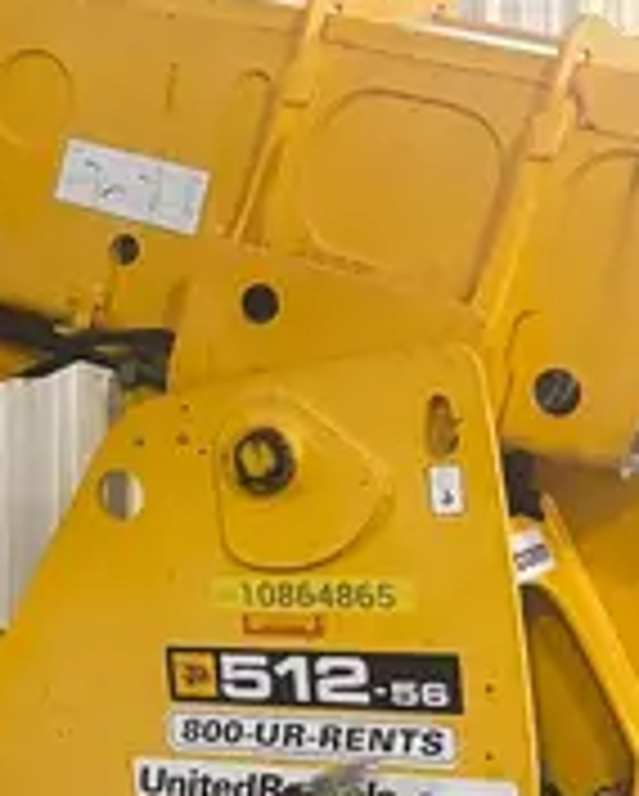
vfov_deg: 19.7
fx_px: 2289
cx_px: -526
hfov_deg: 14.0
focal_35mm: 97
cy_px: 501
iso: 800
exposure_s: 1/40
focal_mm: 6.76
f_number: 1.78
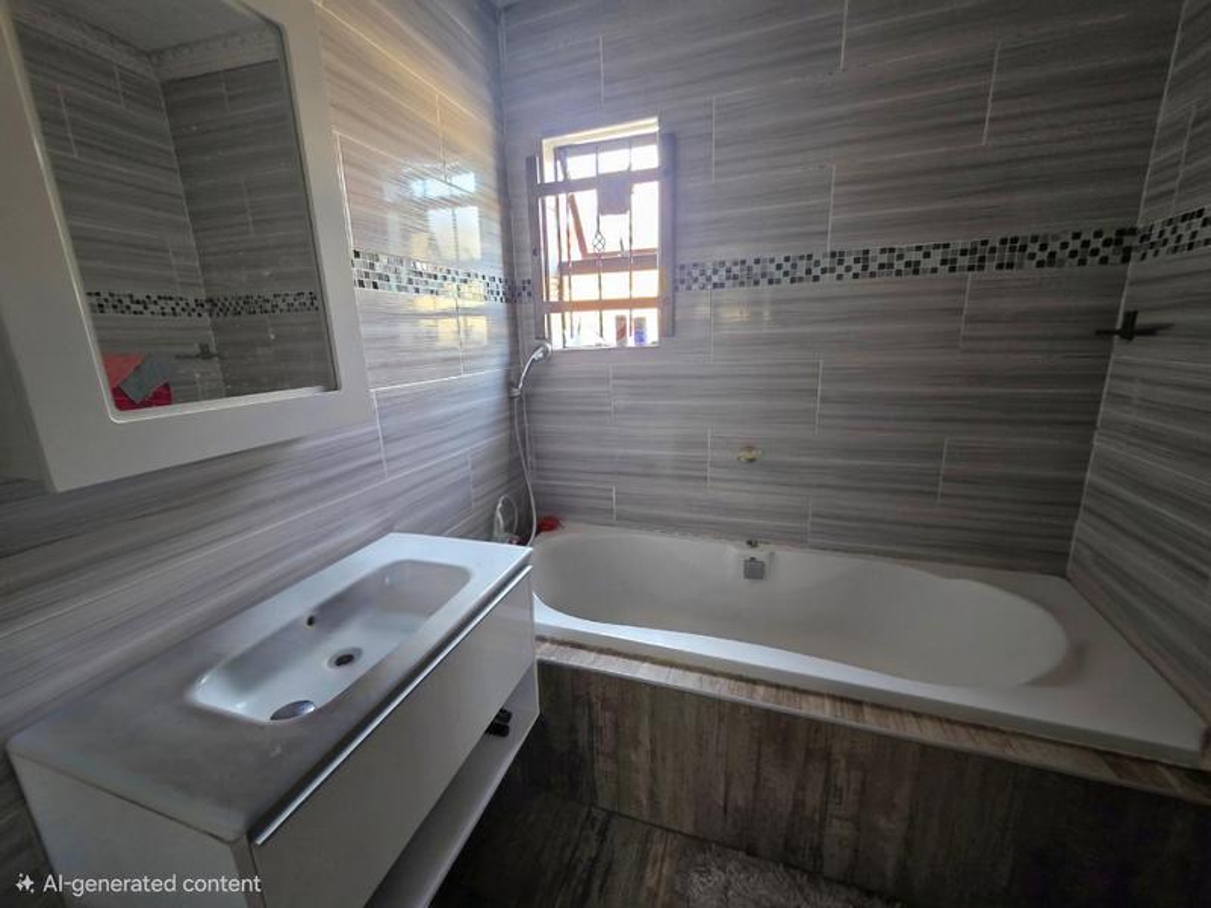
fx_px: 455
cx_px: 606
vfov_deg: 89.9
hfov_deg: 106.2
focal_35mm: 13
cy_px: 454
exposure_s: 1/50.3
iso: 500
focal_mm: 2.2
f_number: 1.9
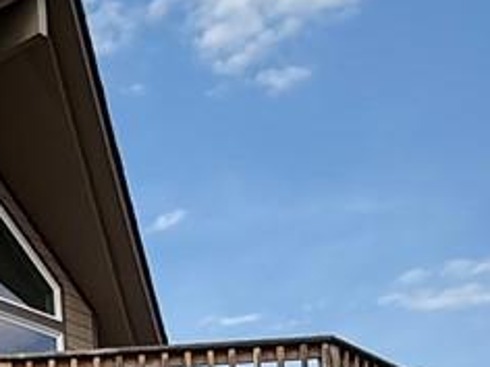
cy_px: 661
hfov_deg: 16.7
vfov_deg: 13.9
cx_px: -419
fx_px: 1345
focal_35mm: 95
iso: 64
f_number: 2.2
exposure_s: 1/631
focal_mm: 2.22
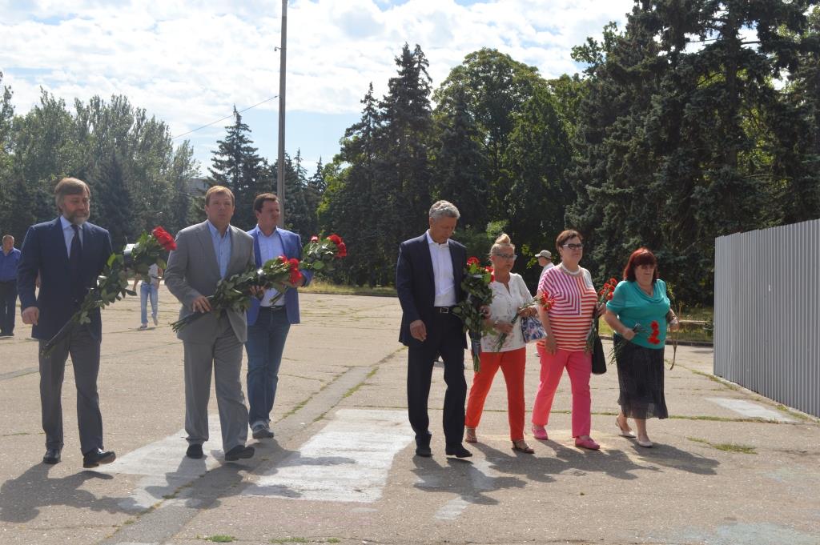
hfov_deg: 41.1
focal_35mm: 48
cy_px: 272
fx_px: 1092
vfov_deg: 28.0
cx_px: 410
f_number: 10
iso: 100
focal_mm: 32
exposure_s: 1/200
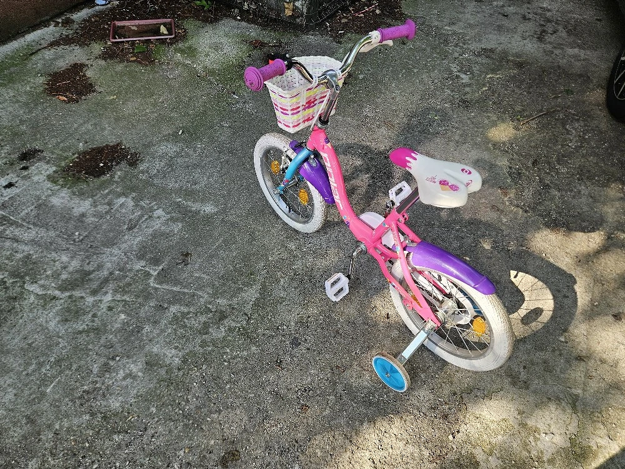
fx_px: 415
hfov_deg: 73.9
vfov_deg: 58.9
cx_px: 312
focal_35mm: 23
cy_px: 234
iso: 32
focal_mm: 5.4
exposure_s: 1/182
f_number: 1.8
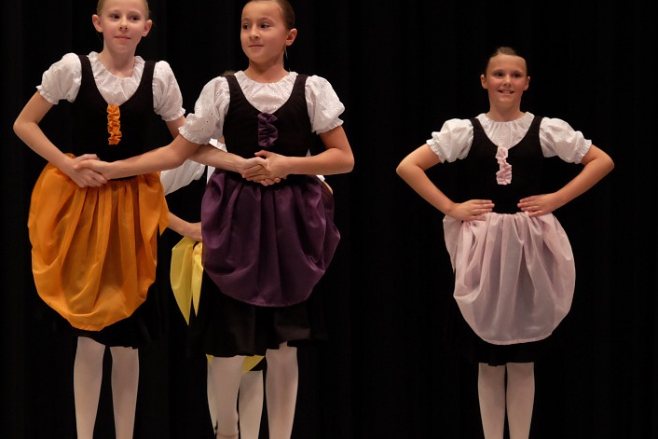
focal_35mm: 187
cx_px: 303
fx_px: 3418
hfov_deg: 11.0
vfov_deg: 7.3
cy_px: 231
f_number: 5.6
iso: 3200
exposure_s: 1/180
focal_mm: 88.2
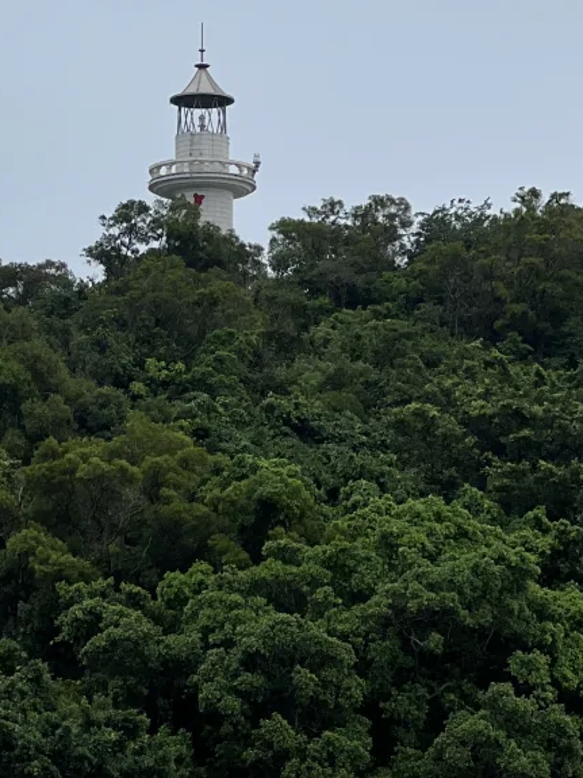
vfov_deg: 10.2
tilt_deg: +16.2
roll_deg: -0.7
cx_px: 106
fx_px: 4336
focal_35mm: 193
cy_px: -43
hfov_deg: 7.7
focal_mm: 9
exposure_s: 1/301
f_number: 2.8
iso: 25
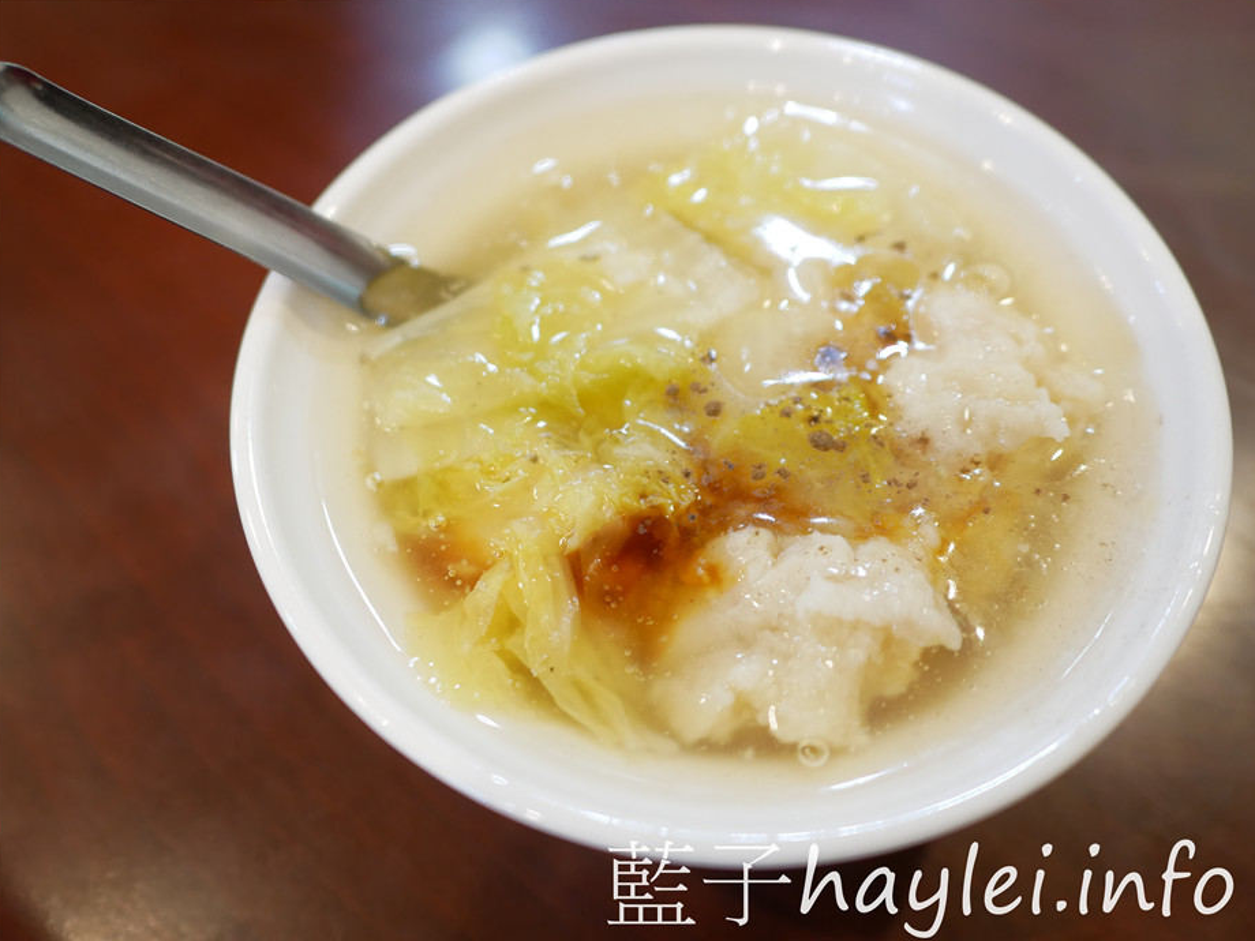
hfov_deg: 58.3
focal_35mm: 31
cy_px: 478
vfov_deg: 45.4
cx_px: 640
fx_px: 1124
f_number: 1.7
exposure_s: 1/60
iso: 640
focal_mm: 15
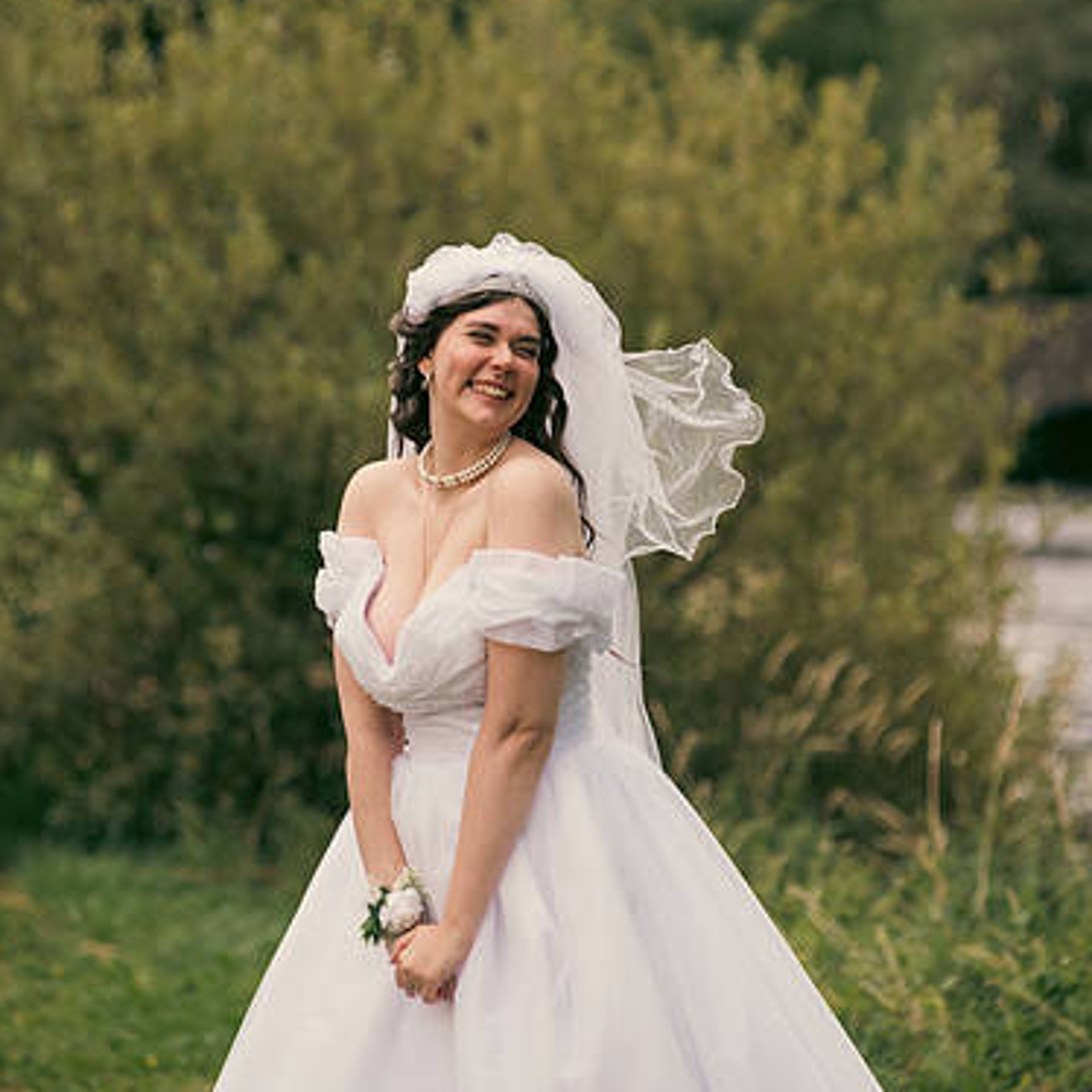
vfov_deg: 7.8
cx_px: 491
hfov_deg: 7.8
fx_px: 7995
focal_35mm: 224
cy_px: 545
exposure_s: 1/200
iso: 320
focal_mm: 170
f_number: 3.5
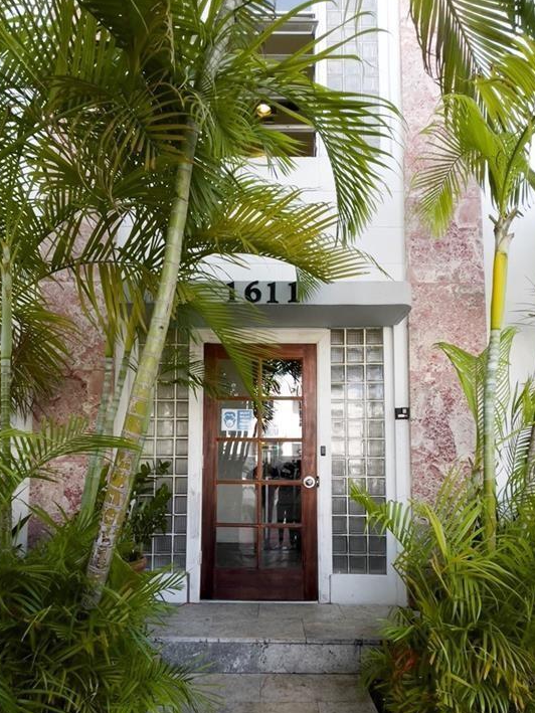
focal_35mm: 22
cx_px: 260
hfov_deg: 61.1
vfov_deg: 75.3
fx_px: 453
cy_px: 437
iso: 50
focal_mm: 1.54
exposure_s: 1/122
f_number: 2.4
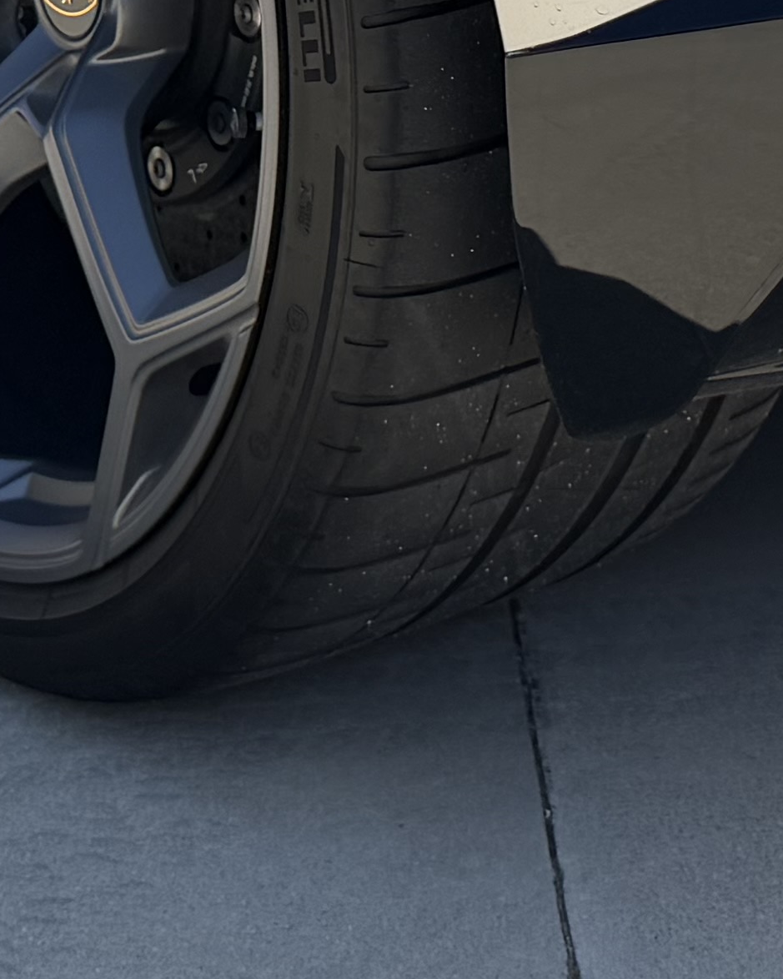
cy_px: -512
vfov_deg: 15.5
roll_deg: +0.7
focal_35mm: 114
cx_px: 574
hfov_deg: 13.5
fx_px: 3303
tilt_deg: -4.7
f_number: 1.78
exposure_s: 1/2611
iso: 80
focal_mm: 6.76
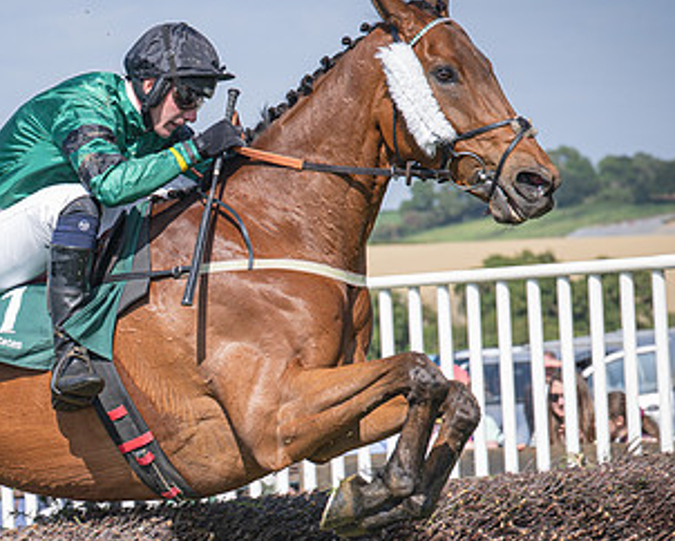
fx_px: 3738
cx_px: 224
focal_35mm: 187
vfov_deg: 8.3
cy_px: 379
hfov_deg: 10.3
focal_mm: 70
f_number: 4
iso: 200
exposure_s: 1/1600
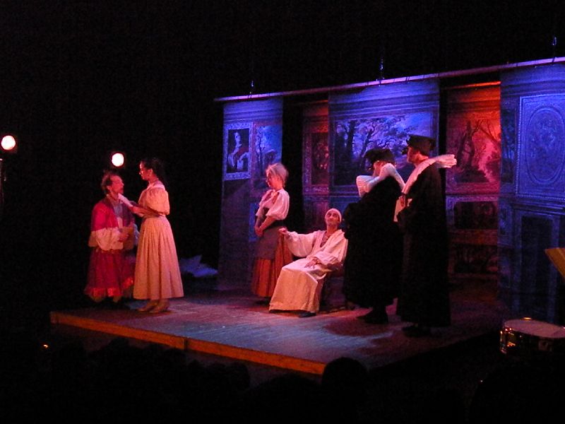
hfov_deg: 44.8
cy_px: 212
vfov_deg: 34.3
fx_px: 686
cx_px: 282
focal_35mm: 42
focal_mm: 7.4
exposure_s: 1/125
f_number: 3.2
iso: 3200
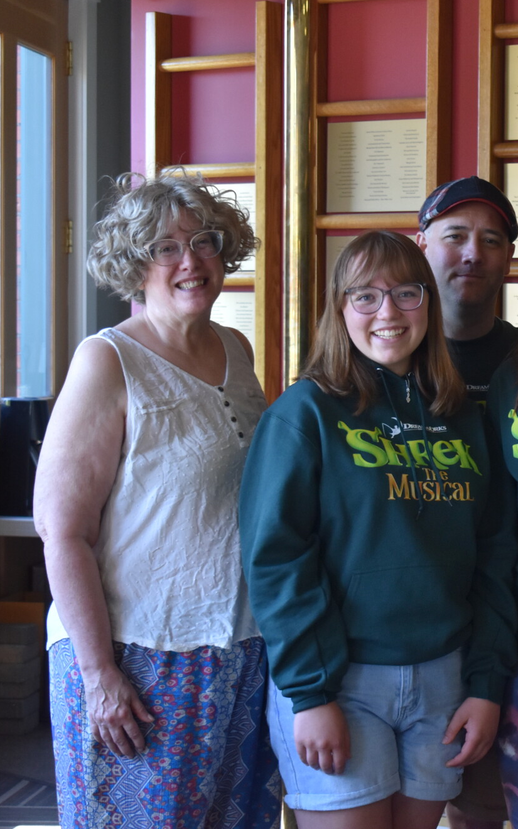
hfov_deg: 14.4
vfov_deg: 23.6
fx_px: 1988
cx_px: 616
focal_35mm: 88
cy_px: 412
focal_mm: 38
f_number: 4.8
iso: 900
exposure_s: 1/125
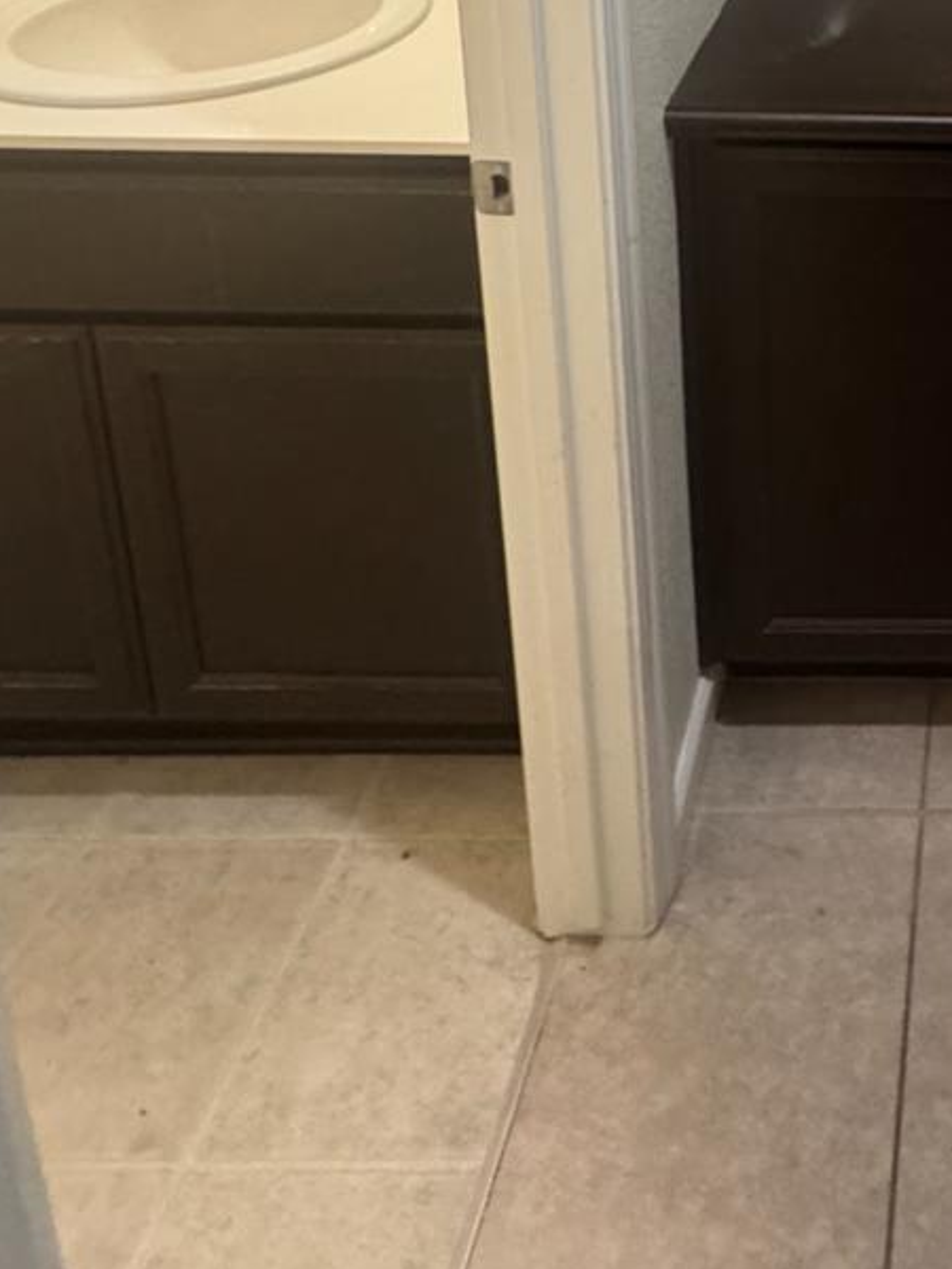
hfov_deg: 35.0
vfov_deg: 39.7
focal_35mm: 35
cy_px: -214
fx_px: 1283
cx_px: 1048
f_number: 2.2
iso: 640
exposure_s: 1/60
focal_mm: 2.22
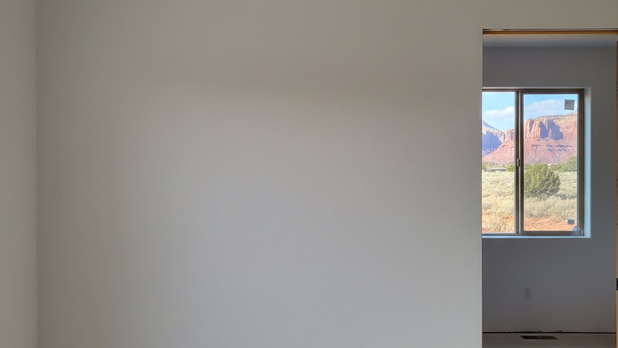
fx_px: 475
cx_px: 304
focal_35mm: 29
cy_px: 176
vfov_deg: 40.2
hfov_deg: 66.1
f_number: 1.6
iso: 914
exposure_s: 1/726
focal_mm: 5.7
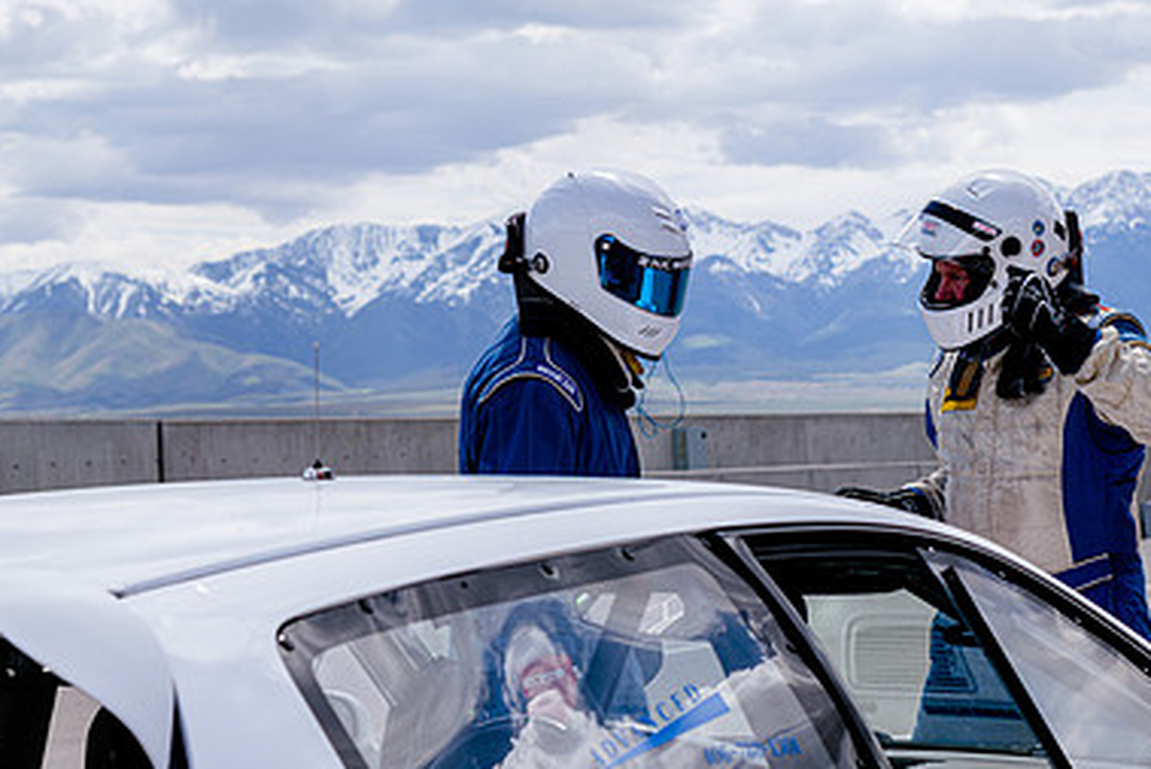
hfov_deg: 20.1
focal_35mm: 101
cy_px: 269
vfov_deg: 13.5
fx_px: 3230
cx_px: 762
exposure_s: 1/500
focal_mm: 66
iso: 125
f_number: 6.3
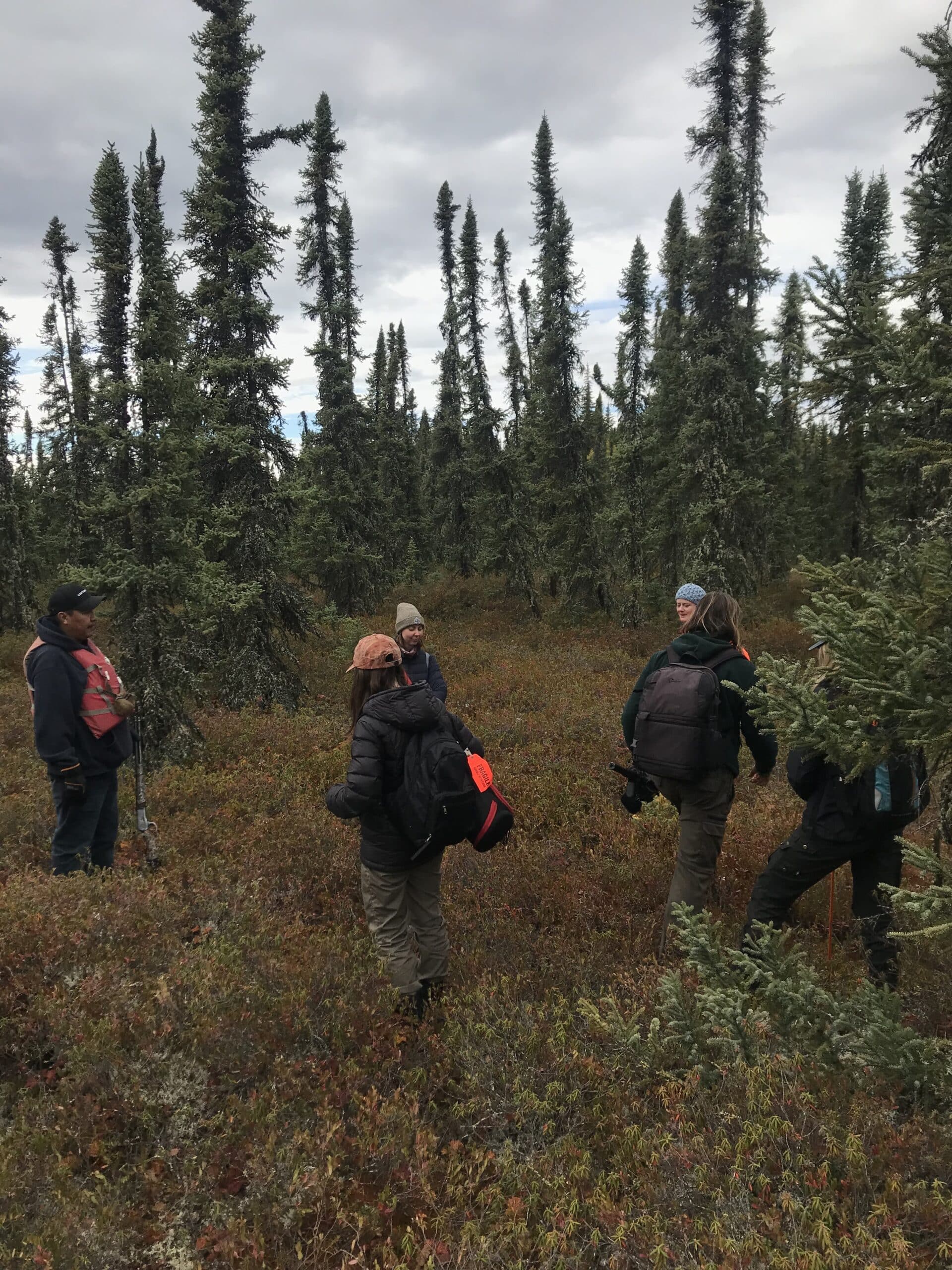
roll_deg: +0.8
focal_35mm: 28
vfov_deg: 63.4
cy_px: 635
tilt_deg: -5.9
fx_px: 1027
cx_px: 476
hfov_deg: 49.7
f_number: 1.8
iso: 20
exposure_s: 1/939
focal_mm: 3.99
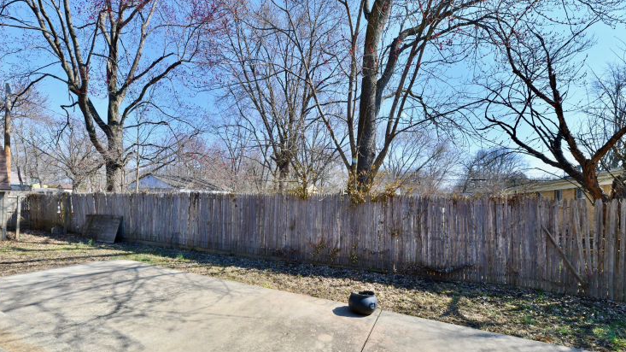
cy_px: 202
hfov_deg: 103.0
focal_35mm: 15
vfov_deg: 70.1
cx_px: 309
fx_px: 249
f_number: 13
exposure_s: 1/640
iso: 640
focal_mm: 14
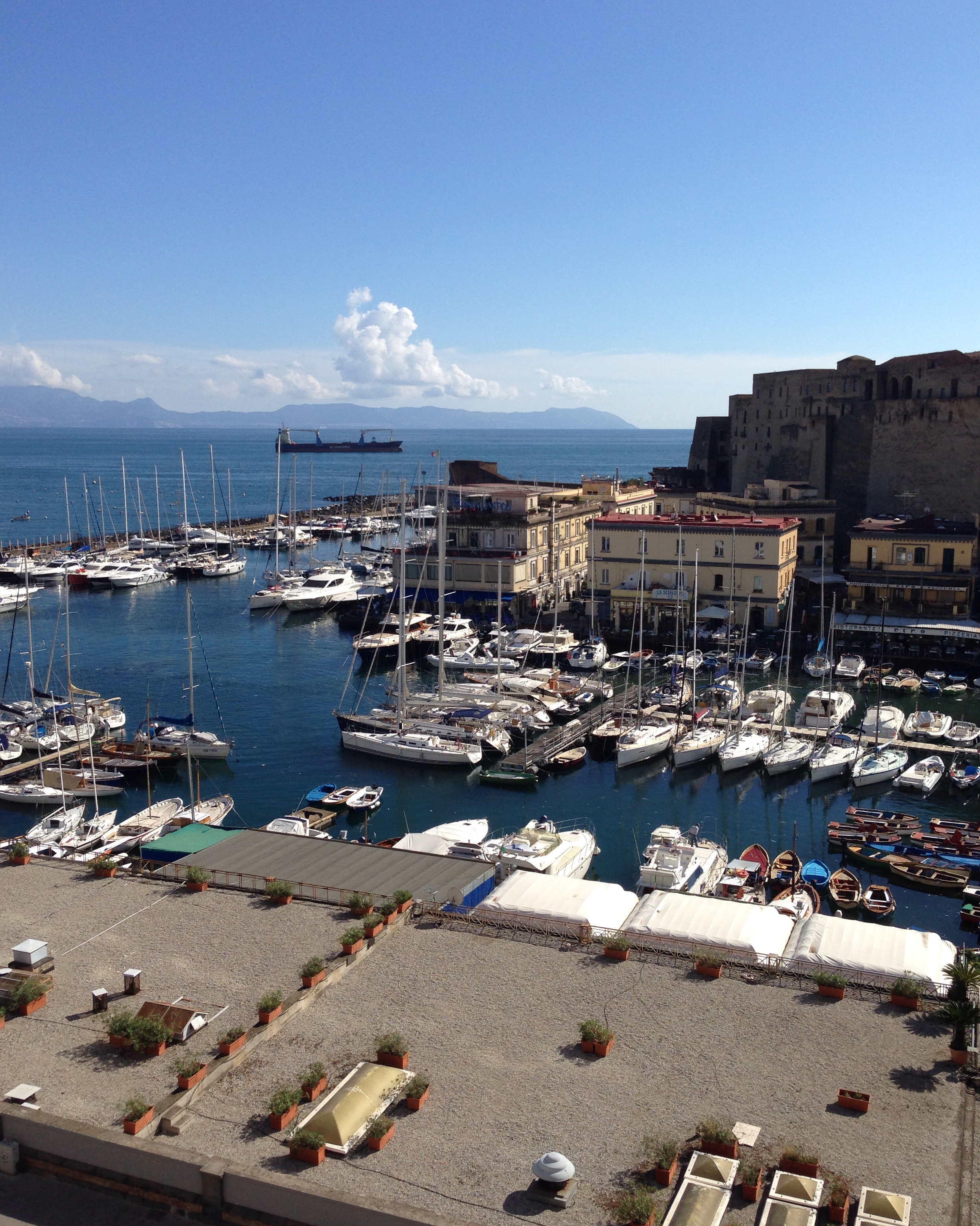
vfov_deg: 51.5
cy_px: 617
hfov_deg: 42.2
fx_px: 1269
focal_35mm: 35
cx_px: 484
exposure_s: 1/2169
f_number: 2.4
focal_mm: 4.12
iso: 50
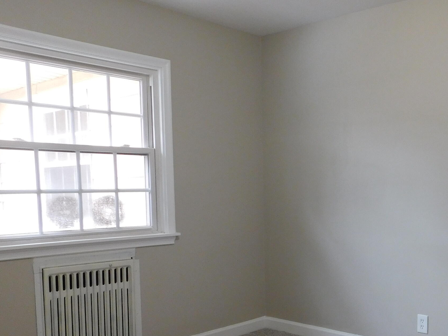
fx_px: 531
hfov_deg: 43.3
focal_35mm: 41
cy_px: 238
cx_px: 368
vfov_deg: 34.6
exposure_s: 1/30
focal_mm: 4
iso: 200
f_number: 3
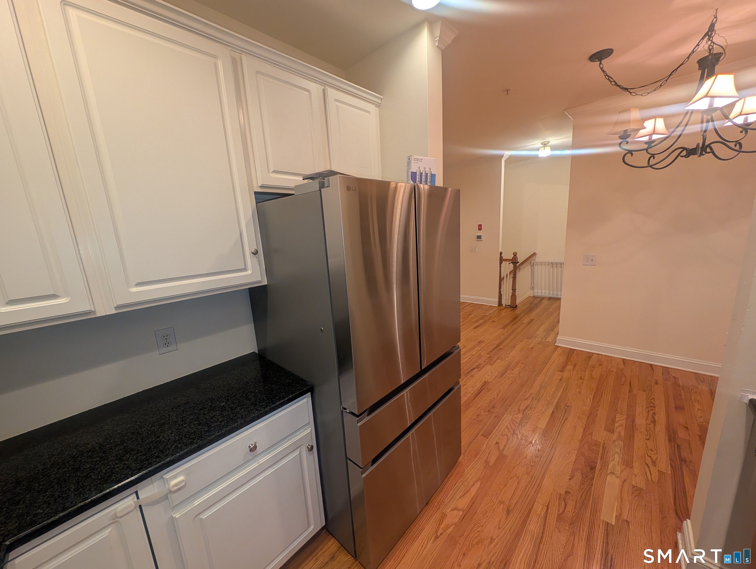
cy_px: 284
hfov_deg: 110.5
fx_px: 262
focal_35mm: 12
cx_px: 378
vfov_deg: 94.6
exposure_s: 1/60
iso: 171
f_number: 1.95
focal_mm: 2.23
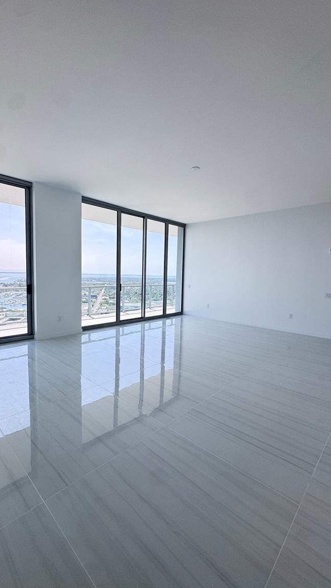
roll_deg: -0.3
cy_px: 295
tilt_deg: -4.7
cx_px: 152
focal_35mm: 16
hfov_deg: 66.9
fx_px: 250
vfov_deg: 99.4
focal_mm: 2.22
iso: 40
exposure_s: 1/316
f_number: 2.2
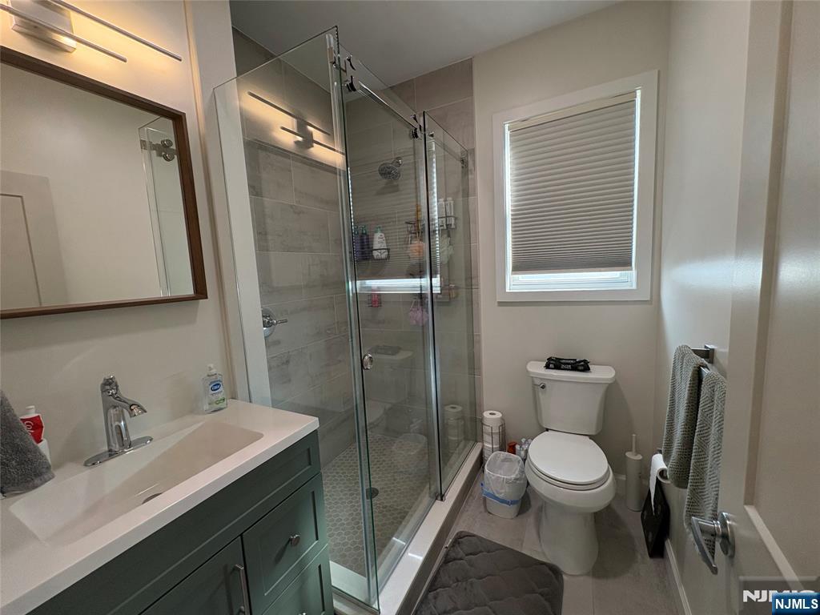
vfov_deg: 85.7
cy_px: 308
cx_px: 410
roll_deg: +3.2
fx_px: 332
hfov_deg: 102.1
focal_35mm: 14
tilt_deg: -5.4
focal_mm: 2.22
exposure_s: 1/120
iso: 200
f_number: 2.2
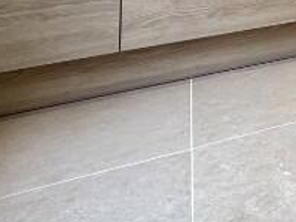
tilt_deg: +0.2
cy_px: -198
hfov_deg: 17.0
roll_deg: -1.3
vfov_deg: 16.5
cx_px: 637
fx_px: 615
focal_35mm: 72
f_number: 2.2
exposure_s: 1/100
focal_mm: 2.22
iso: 250
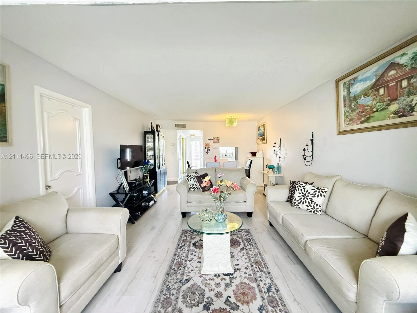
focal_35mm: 14
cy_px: 156
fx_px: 169
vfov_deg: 85.7
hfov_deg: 102.1
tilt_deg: -3.6
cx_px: 208
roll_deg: +0.7
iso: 500
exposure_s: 1/120
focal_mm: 2.22
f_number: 2.2
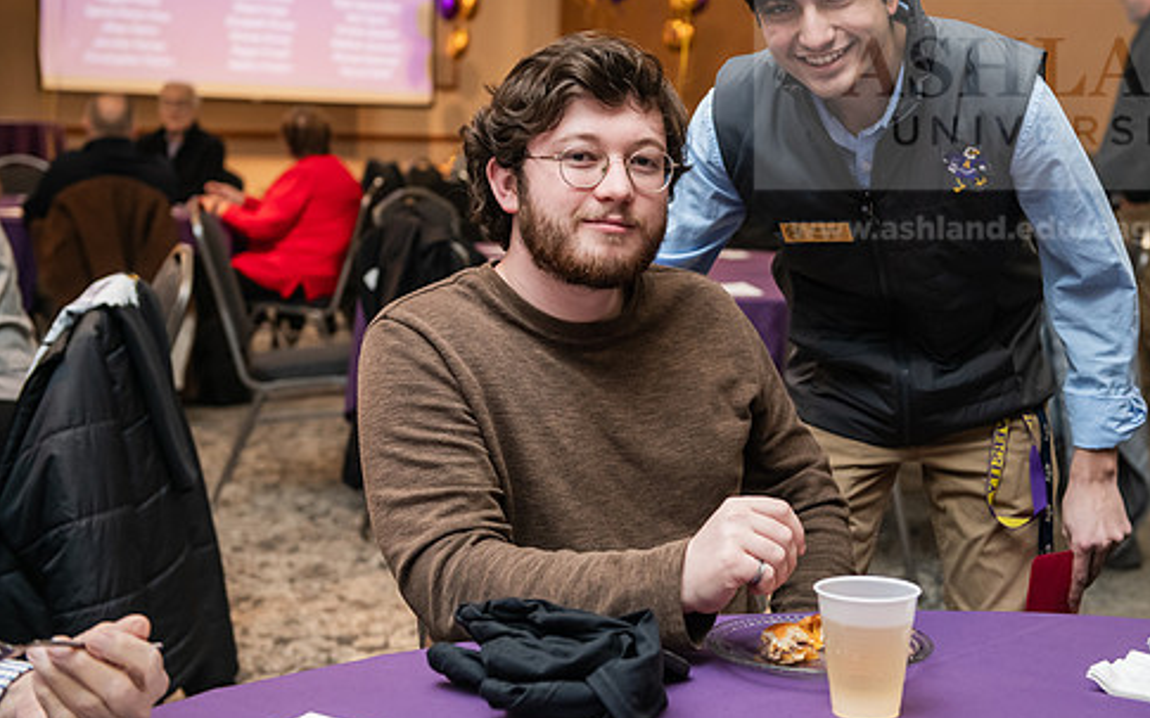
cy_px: 278
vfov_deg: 21.3
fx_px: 1912
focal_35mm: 61
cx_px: 683
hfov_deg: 33.4
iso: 1600
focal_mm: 50
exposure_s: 1/160
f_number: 3.5
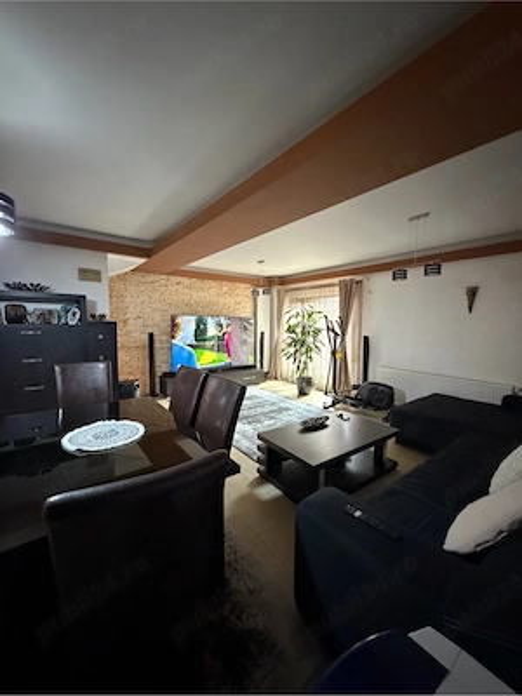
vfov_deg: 102.1
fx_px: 281
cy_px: 348
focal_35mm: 14
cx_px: 261
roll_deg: -1.0
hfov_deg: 85.7
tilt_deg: -4.7
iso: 1250
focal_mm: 2.22
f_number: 2.2
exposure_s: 1/50
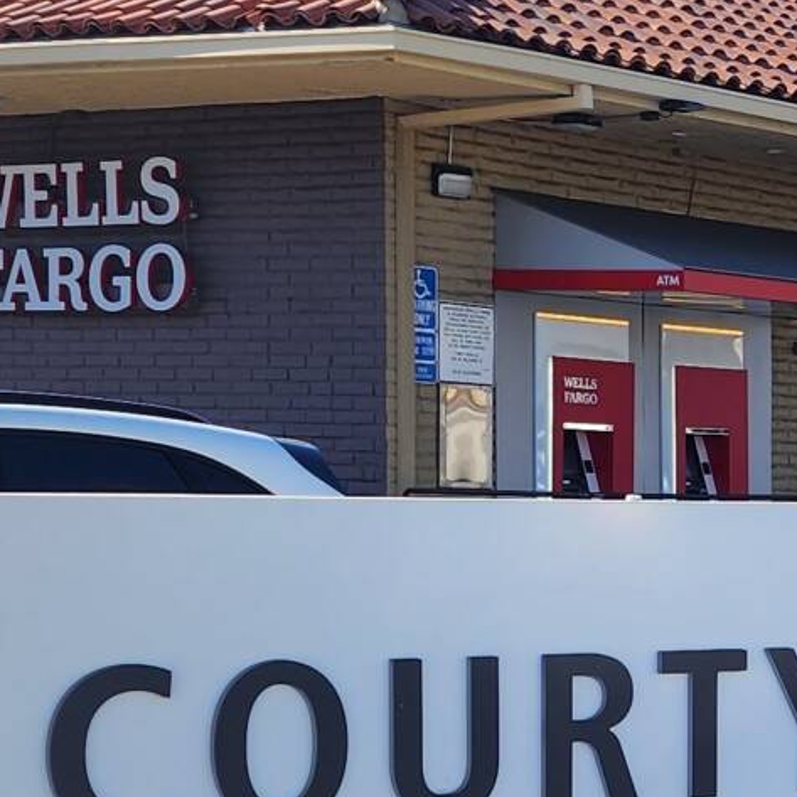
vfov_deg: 15.7
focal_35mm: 110
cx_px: 1198
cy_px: 706
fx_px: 2865
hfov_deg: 14.7
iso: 12
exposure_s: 1/606
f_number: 1.8
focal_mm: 6.4
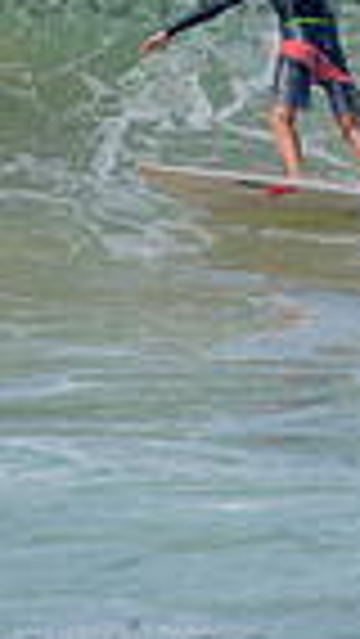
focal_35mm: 1664
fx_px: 28205
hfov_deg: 0.7
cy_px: -88
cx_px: -68
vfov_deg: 1.3
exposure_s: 1/2000
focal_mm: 390
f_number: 5.6
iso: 220
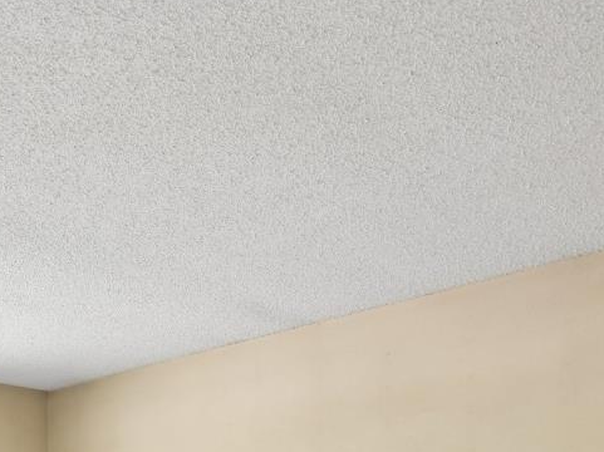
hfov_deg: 40.9
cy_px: 551
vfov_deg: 28.4
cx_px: 102
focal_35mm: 44
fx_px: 764
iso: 640
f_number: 9
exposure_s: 1/40
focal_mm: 14.6
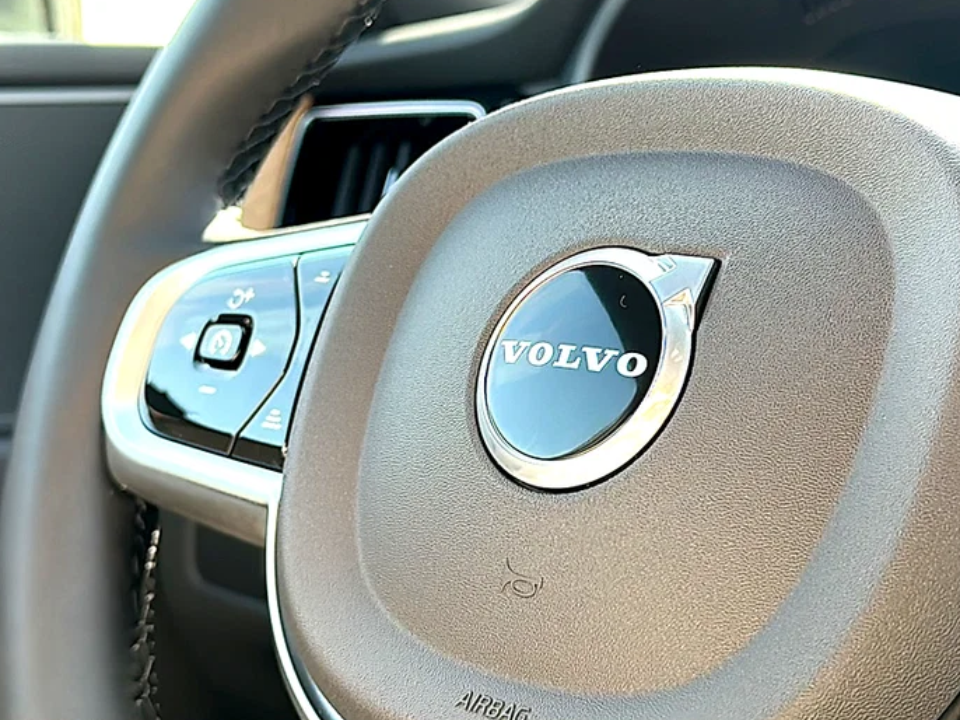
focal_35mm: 49
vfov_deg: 29.7
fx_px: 1358
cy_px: 358
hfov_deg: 38.9
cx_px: 484
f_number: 1.78
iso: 80
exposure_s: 1/242
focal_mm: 6.86
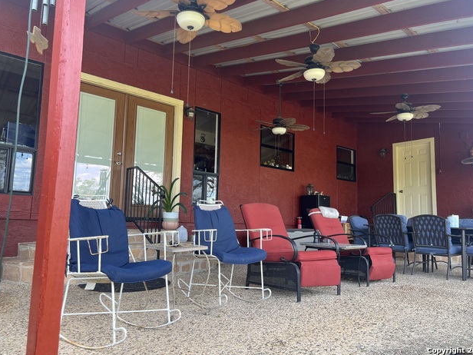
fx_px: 369
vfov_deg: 51.4
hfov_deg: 65.3
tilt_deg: +6.7
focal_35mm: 27
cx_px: 243
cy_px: 180
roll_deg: -1.4
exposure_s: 1/187
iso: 40
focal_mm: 5.7
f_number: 1.5
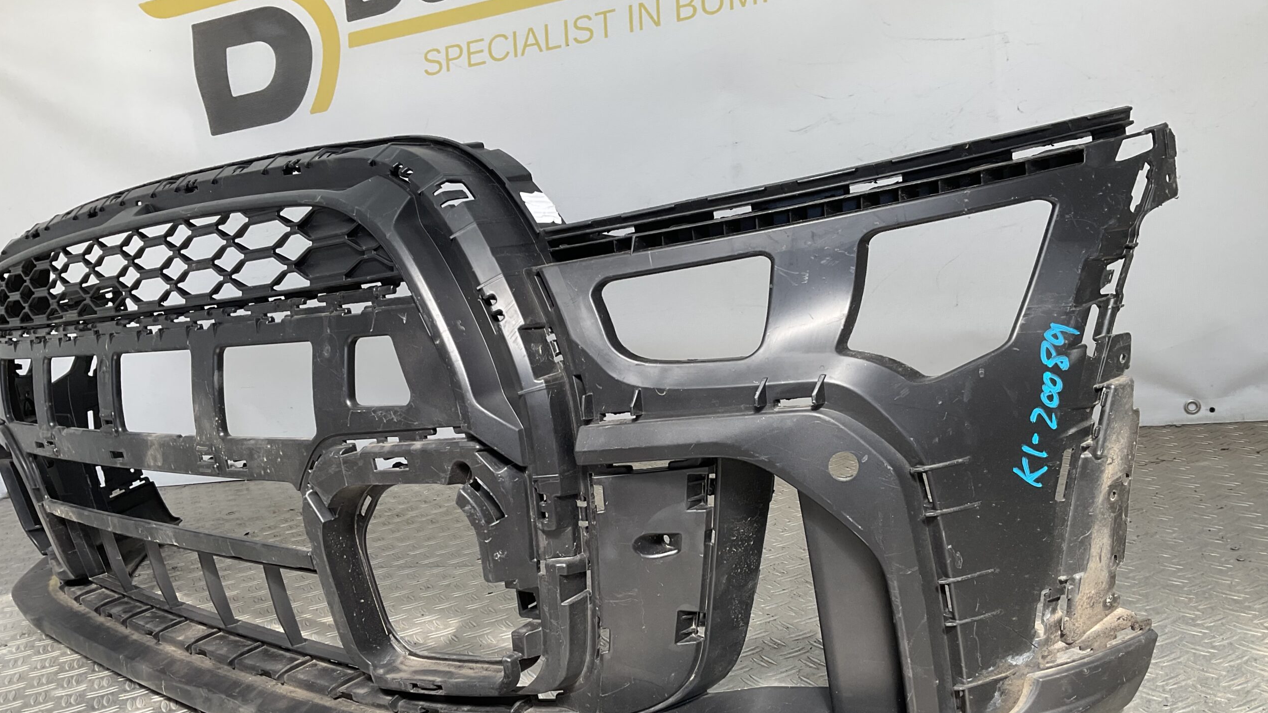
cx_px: 632
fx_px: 1076
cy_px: 446
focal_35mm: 32
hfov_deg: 61.0
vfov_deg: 36.5
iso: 16
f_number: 1.8
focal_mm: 3
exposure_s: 1/225
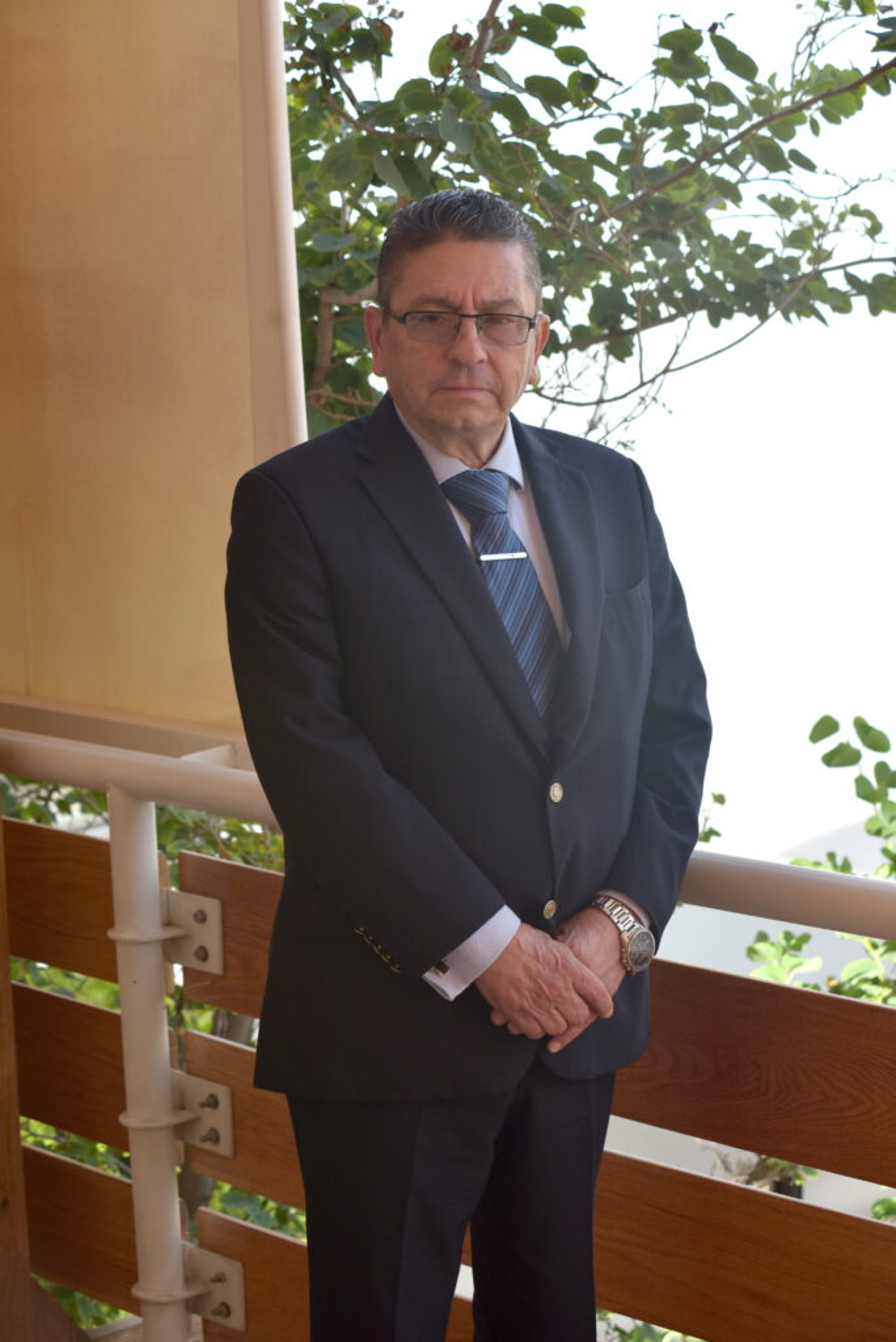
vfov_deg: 28.8
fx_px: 2610
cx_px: 448
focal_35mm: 70
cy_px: 671
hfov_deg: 19.5
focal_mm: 70
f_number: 5.6
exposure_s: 1/500
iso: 400
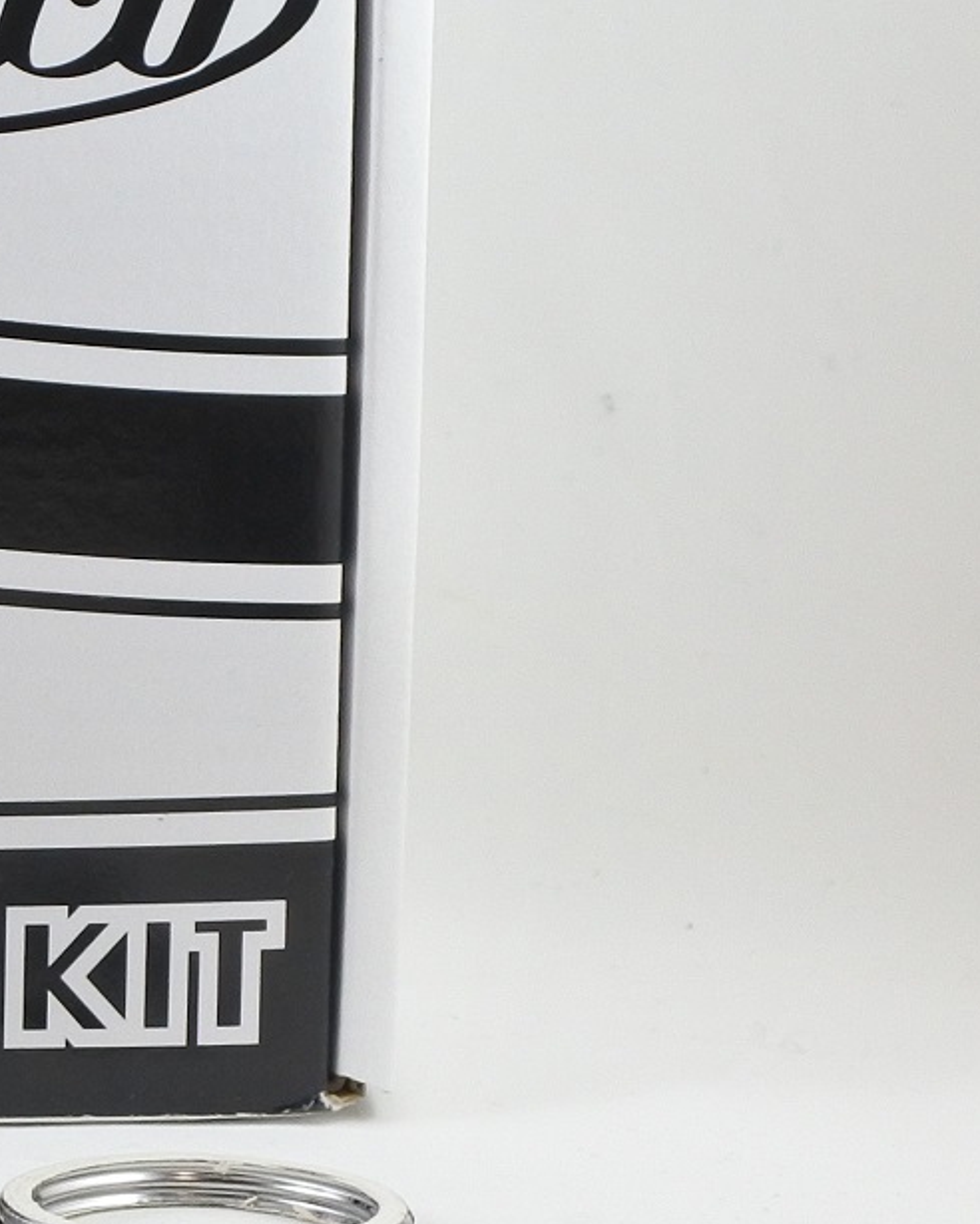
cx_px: -759
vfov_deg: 18.6
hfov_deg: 13.5
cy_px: 702
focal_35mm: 103
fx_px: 3734
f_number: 4
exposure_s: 1/125
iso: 450
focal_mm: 13.4
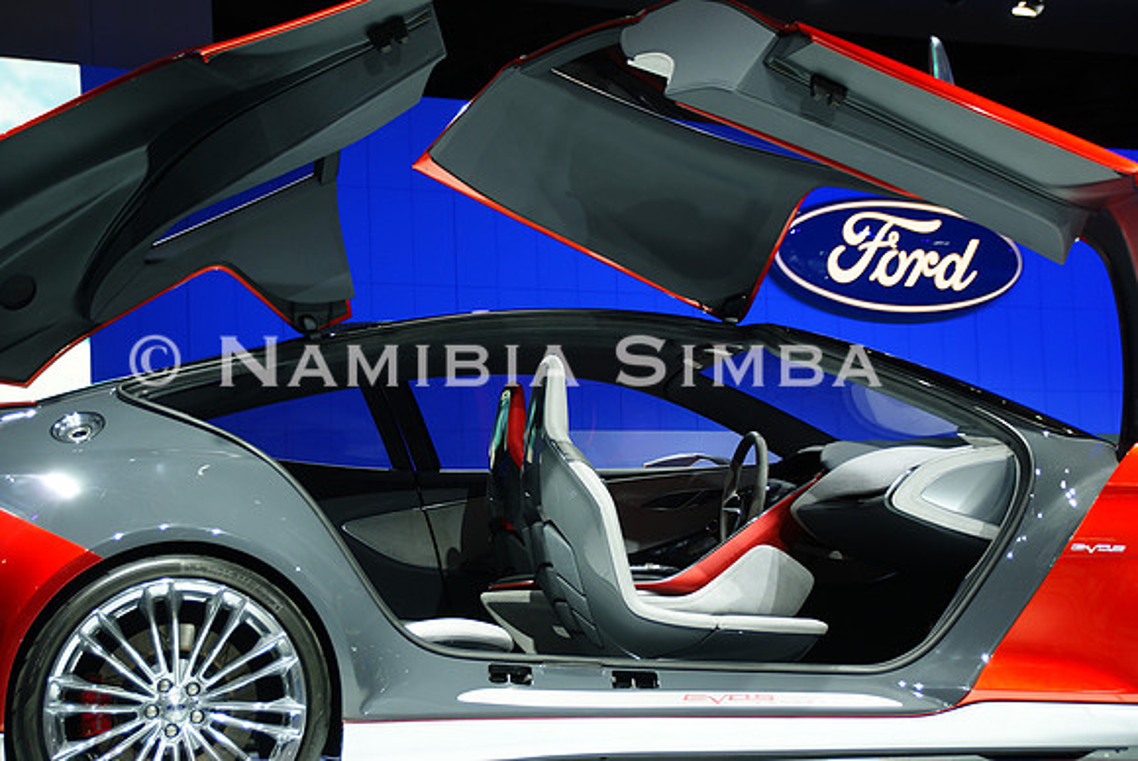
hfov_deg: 27.0
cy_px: 380
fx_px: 2373
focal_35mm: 75
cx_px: 569
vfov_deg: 18.2
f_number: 4.5
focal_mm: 50
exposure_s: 1/20
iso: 100
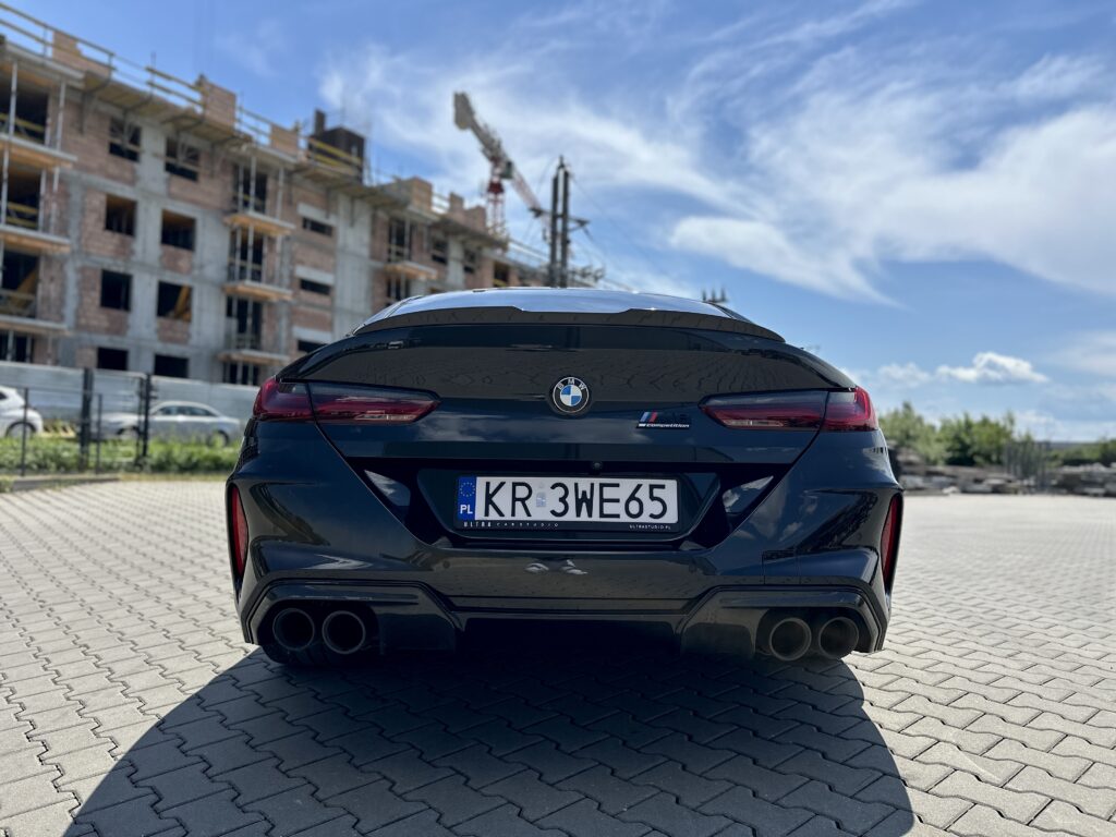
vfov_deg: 56.8
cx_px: 558
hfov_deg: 71.6
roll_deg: -1.7
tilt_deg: +2.0
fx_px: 774
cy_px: 418
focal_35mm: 24
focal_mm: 6.86
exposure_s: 1/6623
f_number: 1.78
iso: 80
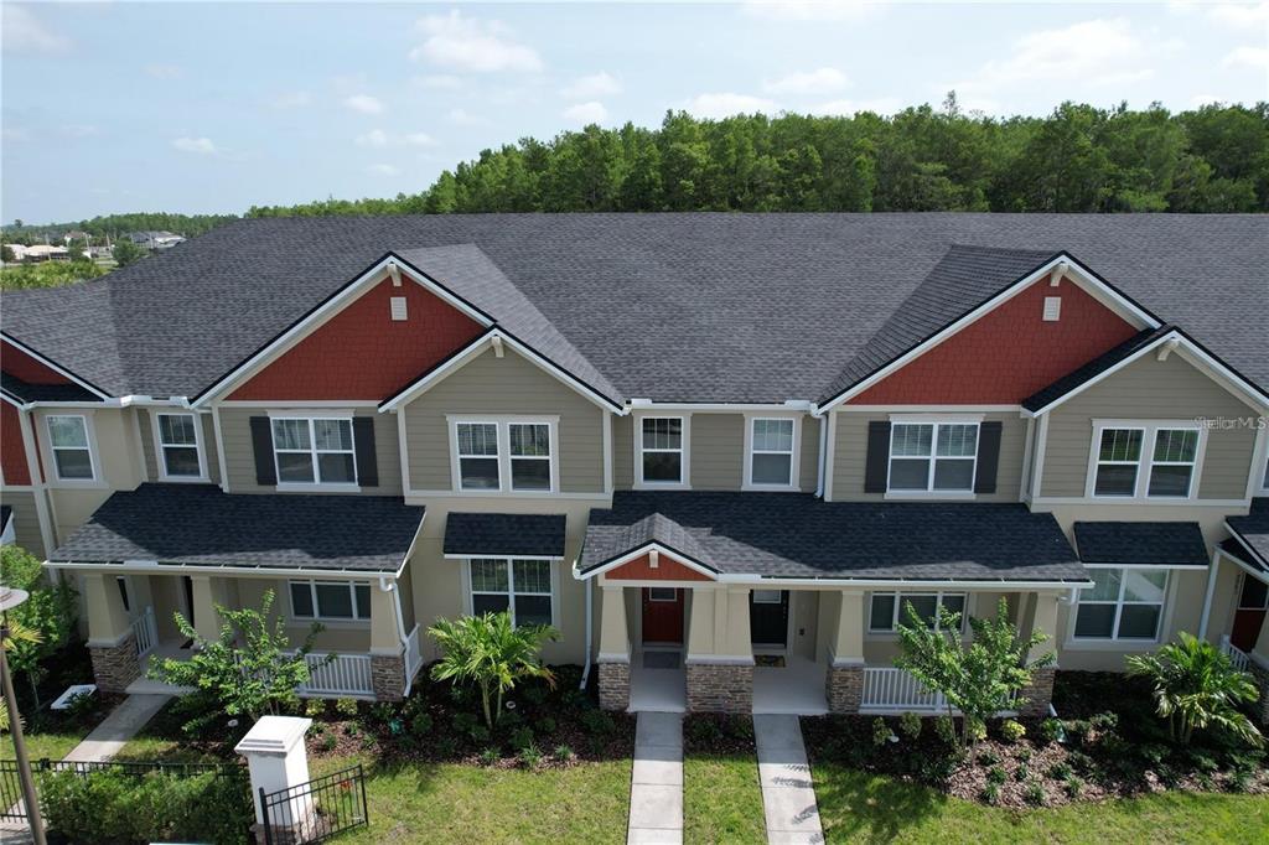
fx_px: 775
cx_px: 634
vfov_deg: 57.2
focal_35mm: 22
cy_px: 422
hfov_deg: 78.6
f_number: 2.8
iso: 110
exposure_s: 1/1500
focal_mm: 8.38
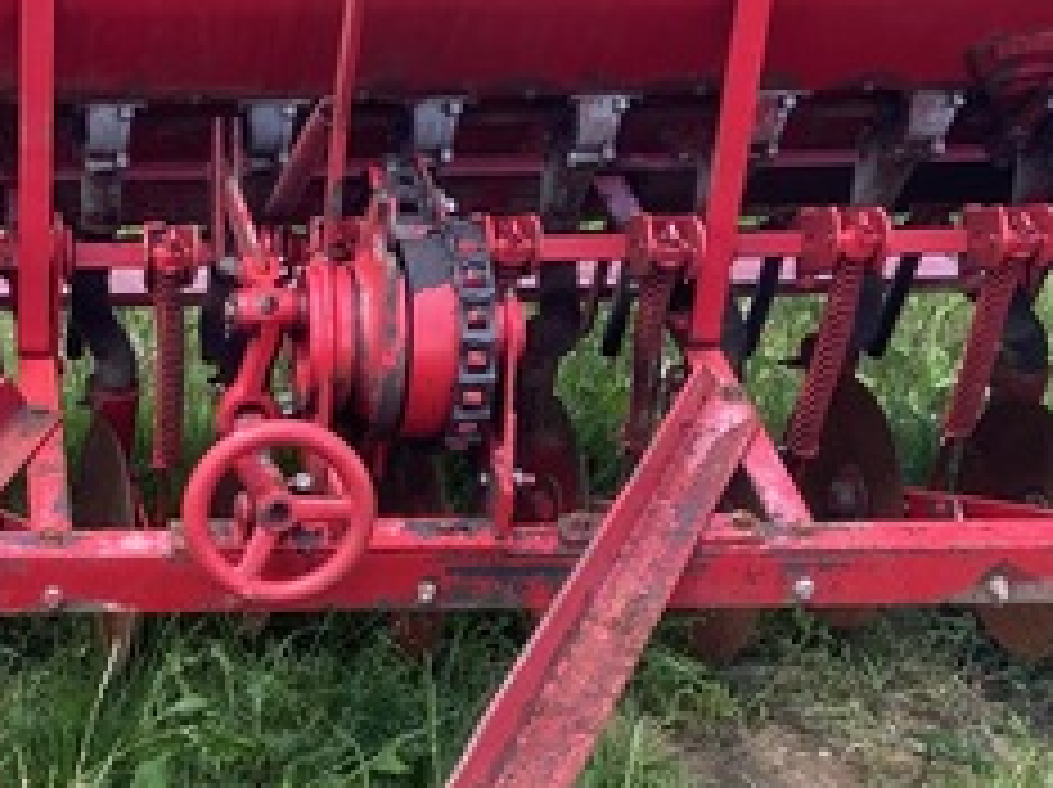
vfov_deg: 16.4
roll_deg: +2.0
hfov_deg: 21.1
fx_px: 2705
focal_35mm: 89
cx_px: -54
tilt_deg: -27.4
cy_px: 684
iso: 32
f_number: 1.8
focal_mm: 4.25
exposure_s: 1/487
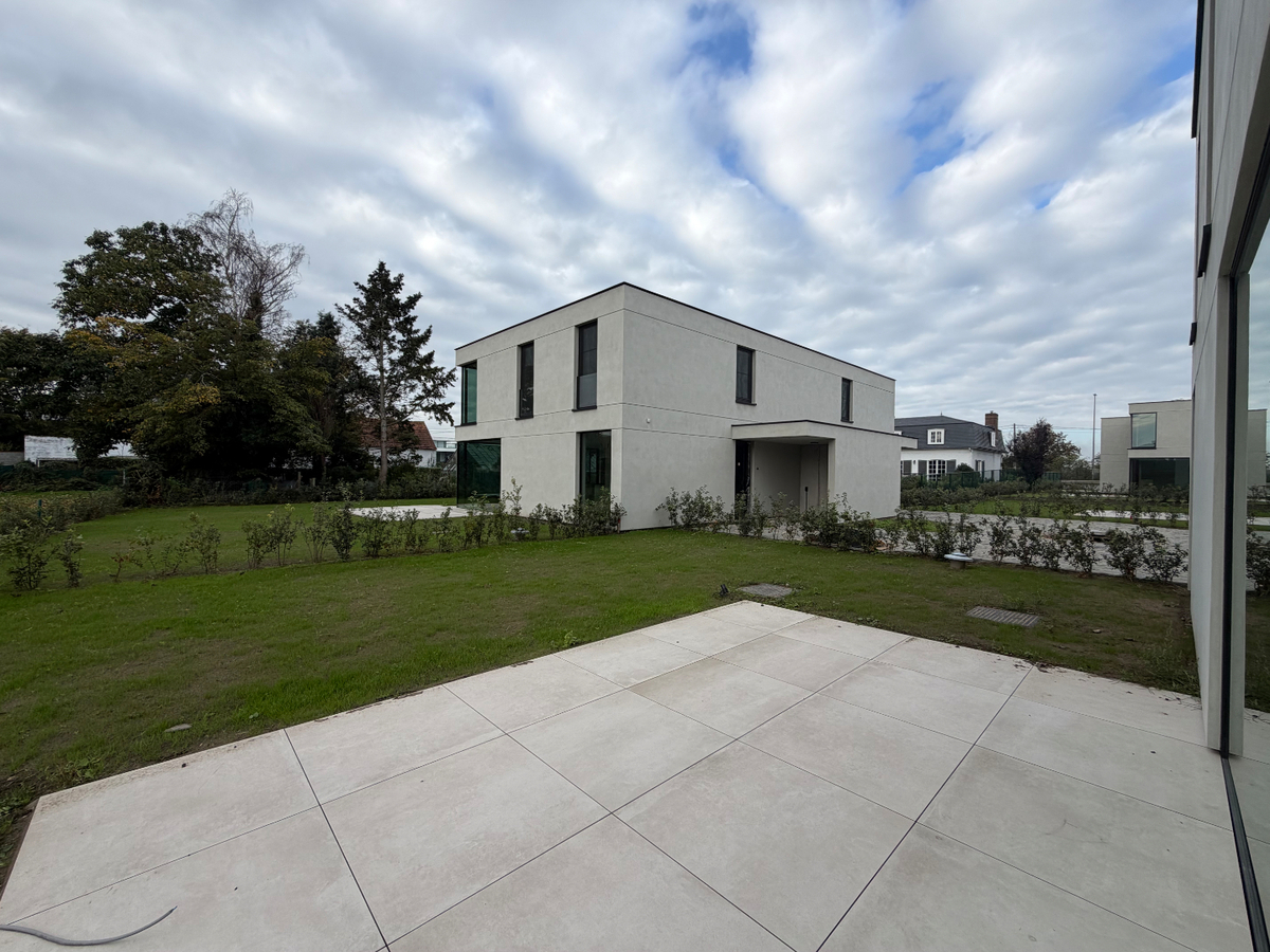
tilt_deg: +0.1
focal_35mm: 14
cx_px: 635
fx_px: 514
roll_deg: -0.2
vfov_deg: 85.7
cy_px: 476
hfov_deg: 102.1
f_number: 2.2
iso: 32
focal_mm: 2.22
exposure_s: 1/770
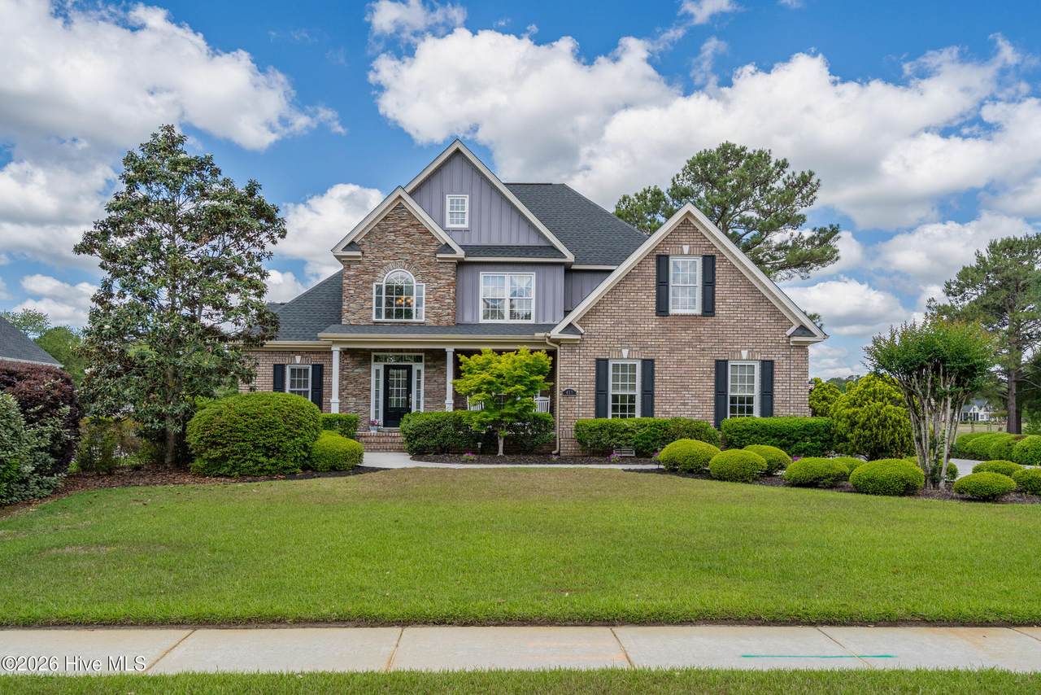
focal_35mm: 25
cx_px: 520
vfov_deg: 51.3
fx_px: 723
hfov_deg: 71.5
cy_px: 348
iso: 500
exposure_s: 1/1000
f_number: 8
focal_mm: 25
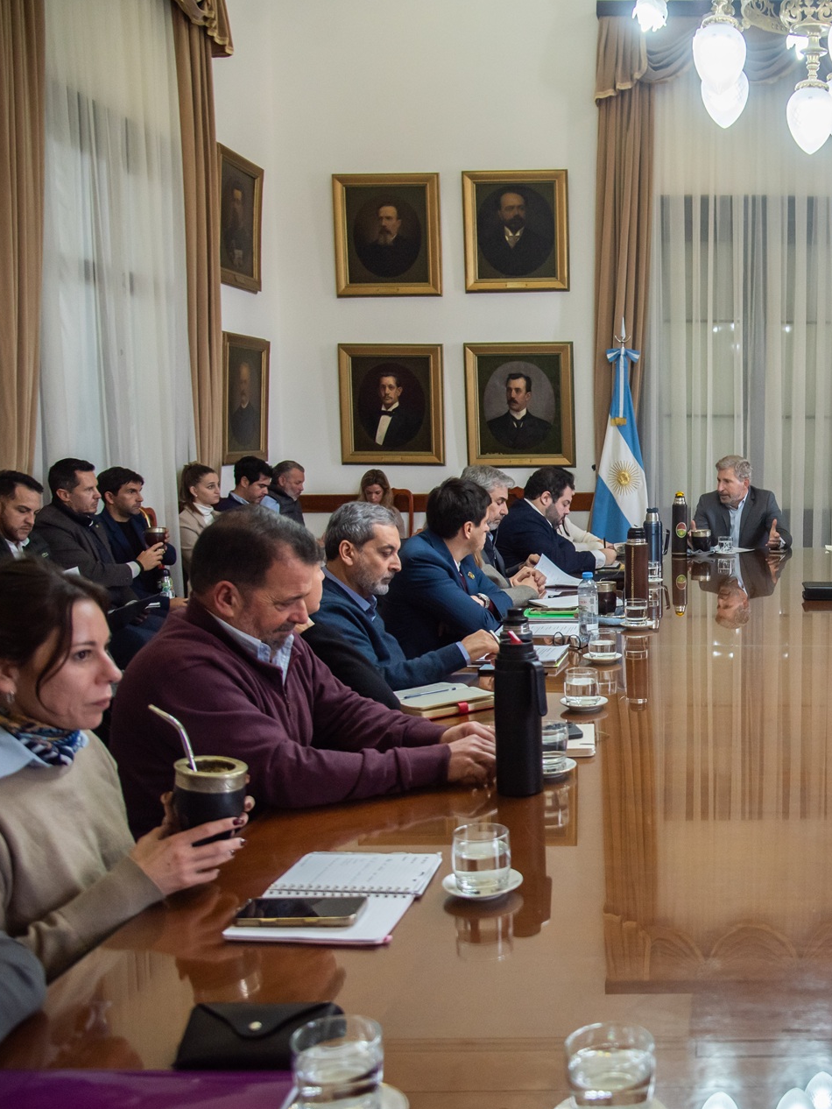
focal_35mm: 35
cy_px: 558
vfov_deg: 52.6
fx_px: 1121
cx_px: 737
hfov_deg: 38.2
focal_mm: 24
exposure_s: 1/250
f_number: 4
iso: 1250
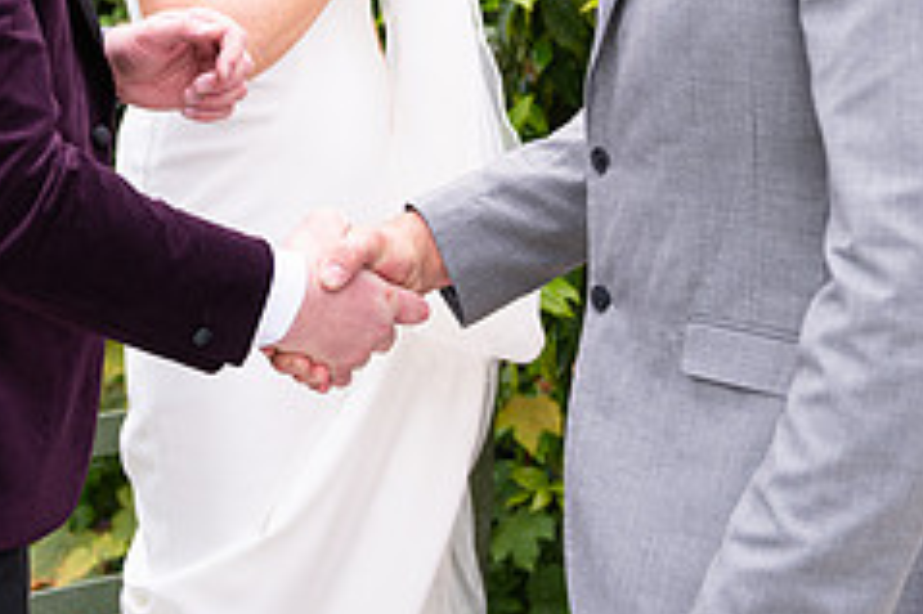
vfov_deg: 13.8
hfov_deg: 21.0
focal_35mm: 97
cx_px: 409
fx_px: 2485
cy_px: -44
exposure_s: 1/1250
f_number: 3.5
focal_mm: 40
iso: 250
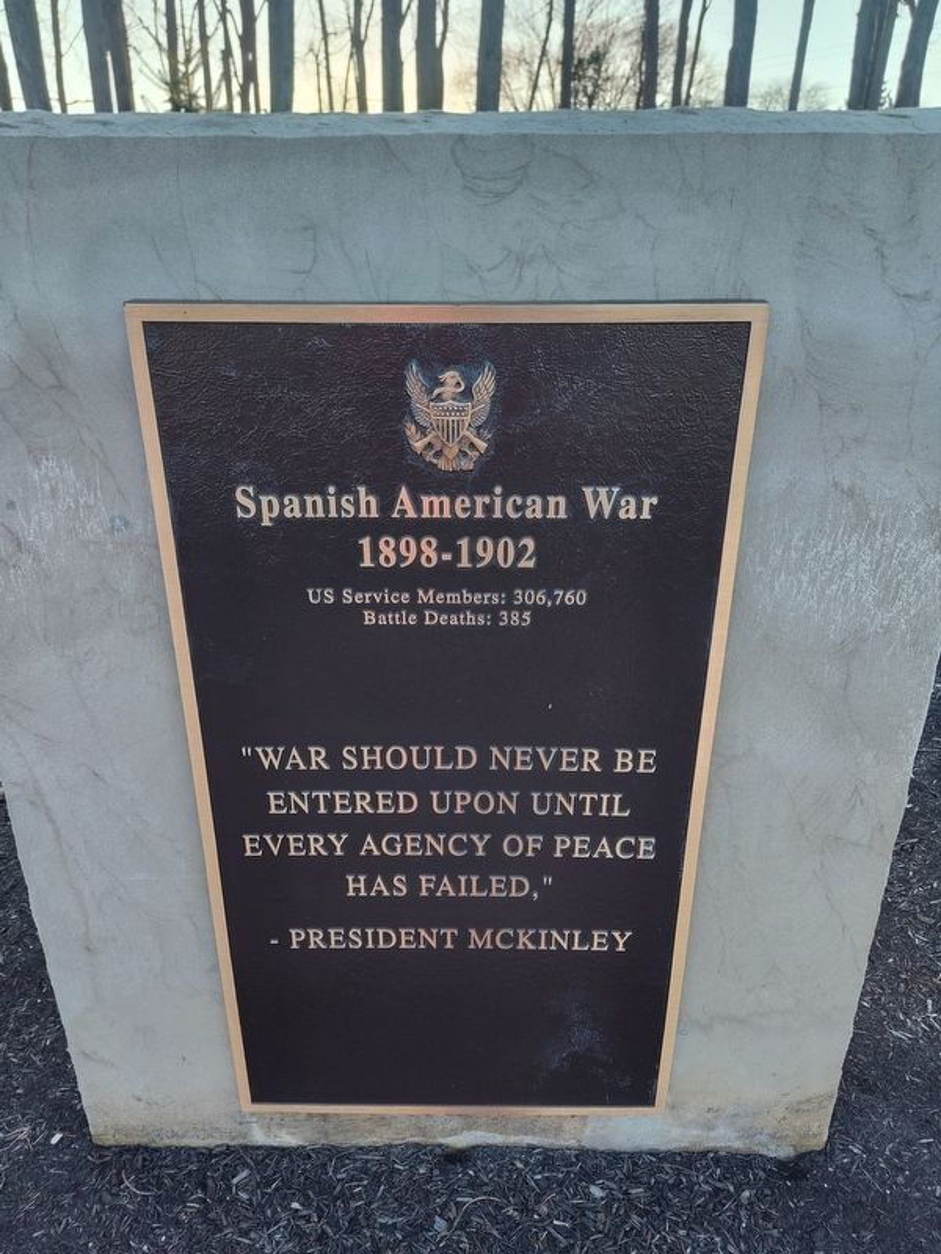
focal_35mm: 23
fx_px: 834
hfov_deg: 58.9
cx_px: 470
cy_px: 627
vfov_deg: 73.9
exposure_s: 1/120
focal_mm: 5.56
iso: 157
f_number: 1.8
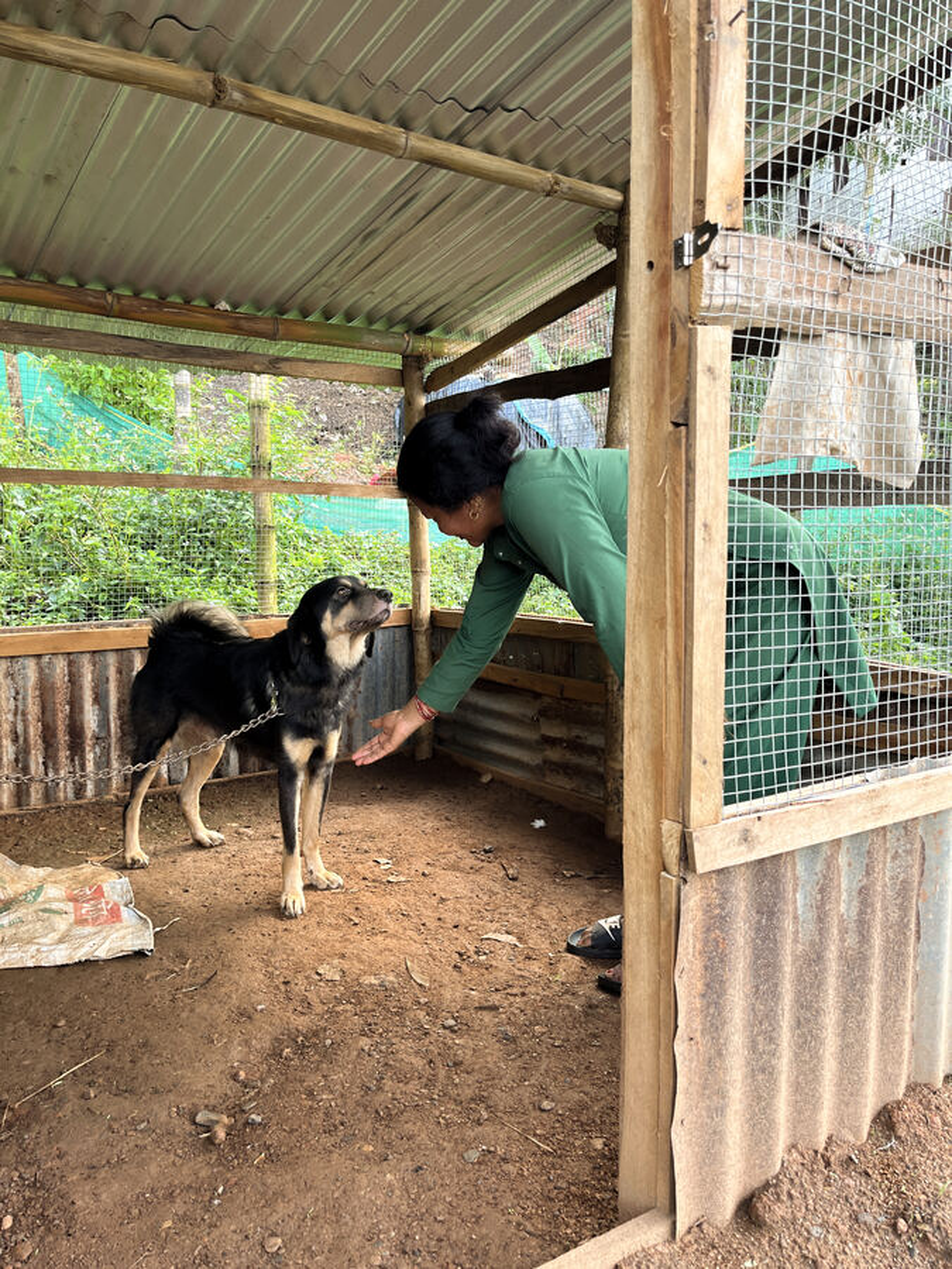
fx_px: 953
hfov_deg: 53.1
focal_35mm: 26
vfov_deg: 67.3
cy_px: 634
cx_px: 476
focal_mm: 5.1
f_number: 1.6
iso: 64
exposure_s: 1/121
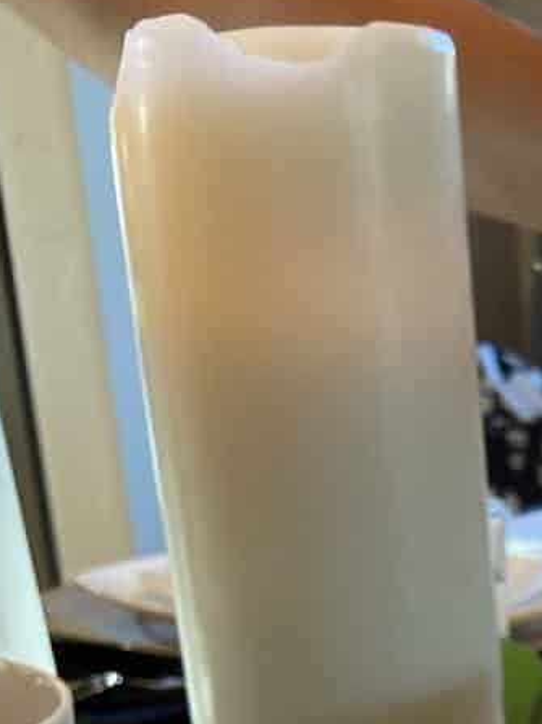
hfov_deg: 14.3
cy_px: 1221
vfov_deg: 17.8
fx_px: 1942
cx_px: 932
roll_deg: -1.9
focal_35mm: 93
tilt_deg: -26.3
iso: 160
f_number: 1.8
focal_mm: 4.25
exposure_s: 1/60
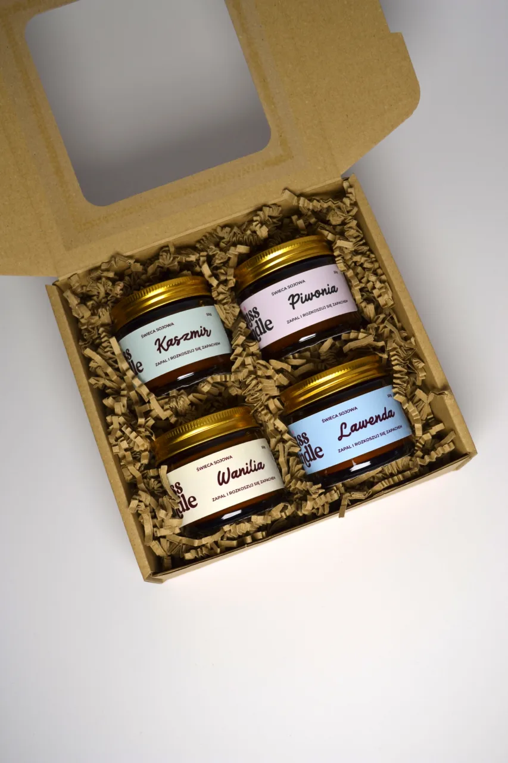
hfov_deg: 34.2
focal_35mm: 39
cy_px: 382
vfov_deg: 49.6
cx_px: 254
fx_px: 826
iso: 100
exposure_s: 1/100
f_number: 5.6
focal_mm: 26
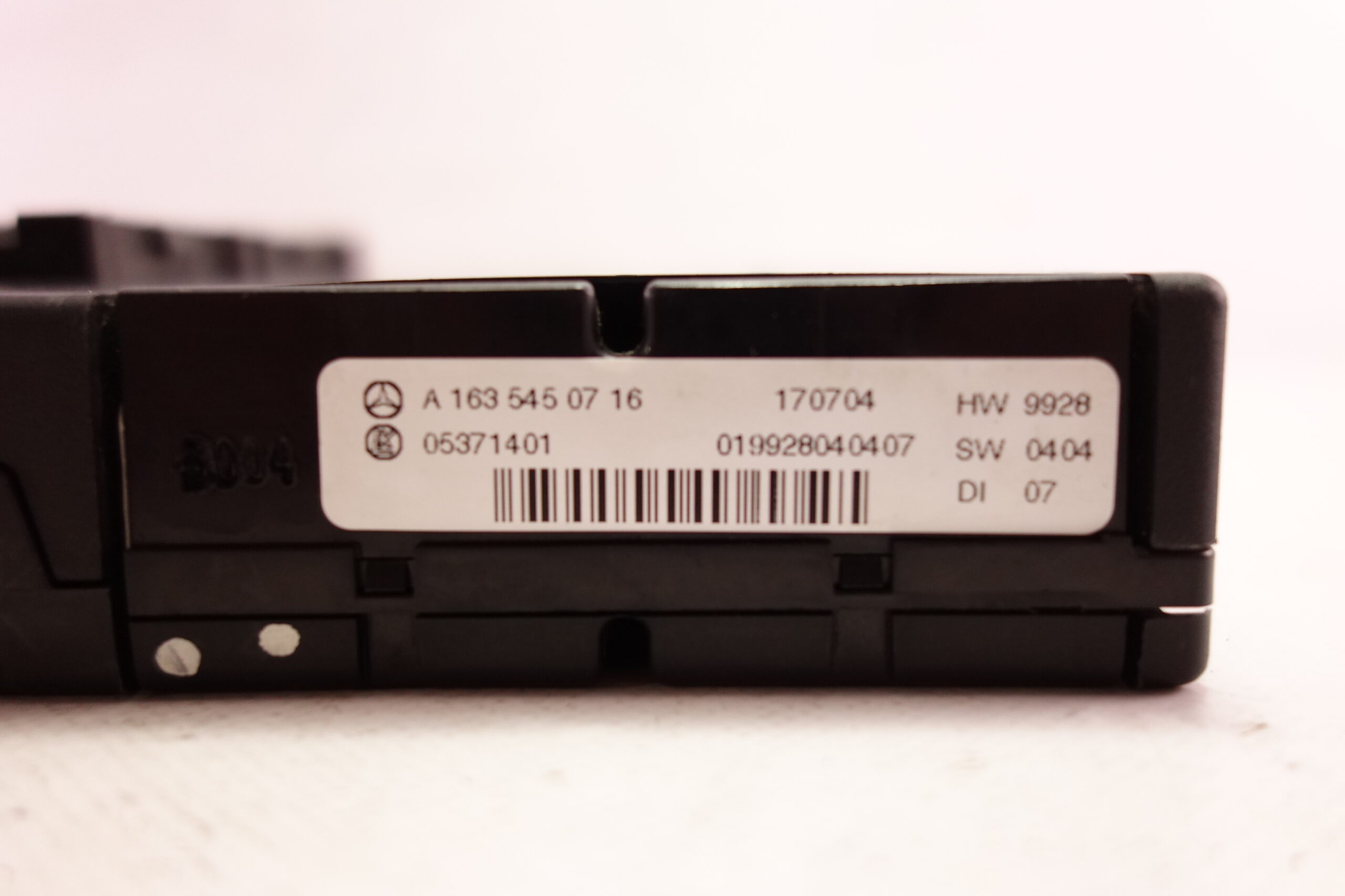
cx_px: 672
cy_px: 448
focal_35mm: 29
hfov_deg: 63.7
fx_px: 1083
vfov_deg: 45.0
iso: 500
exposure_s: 1/40
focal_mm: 10.63
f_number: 2
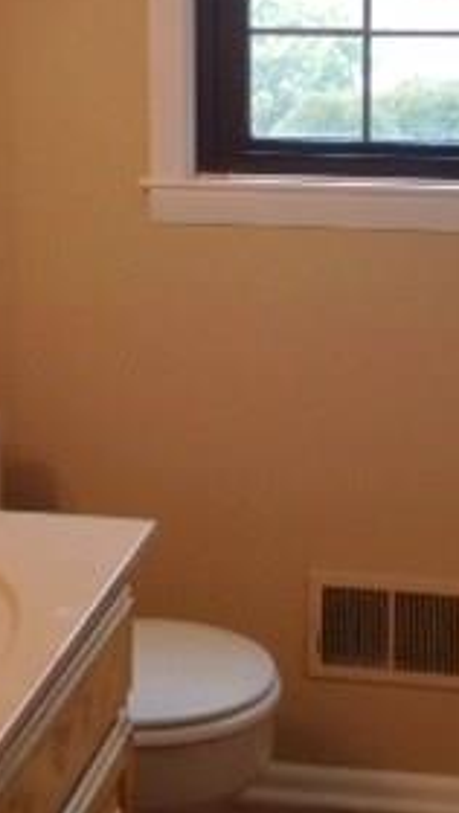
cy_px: 163
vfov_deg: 24.1
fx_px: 1878
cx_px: 325
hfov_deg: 13.9
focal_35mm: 87
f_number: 2.4
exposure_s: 1/30
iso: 50
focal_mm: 4.28
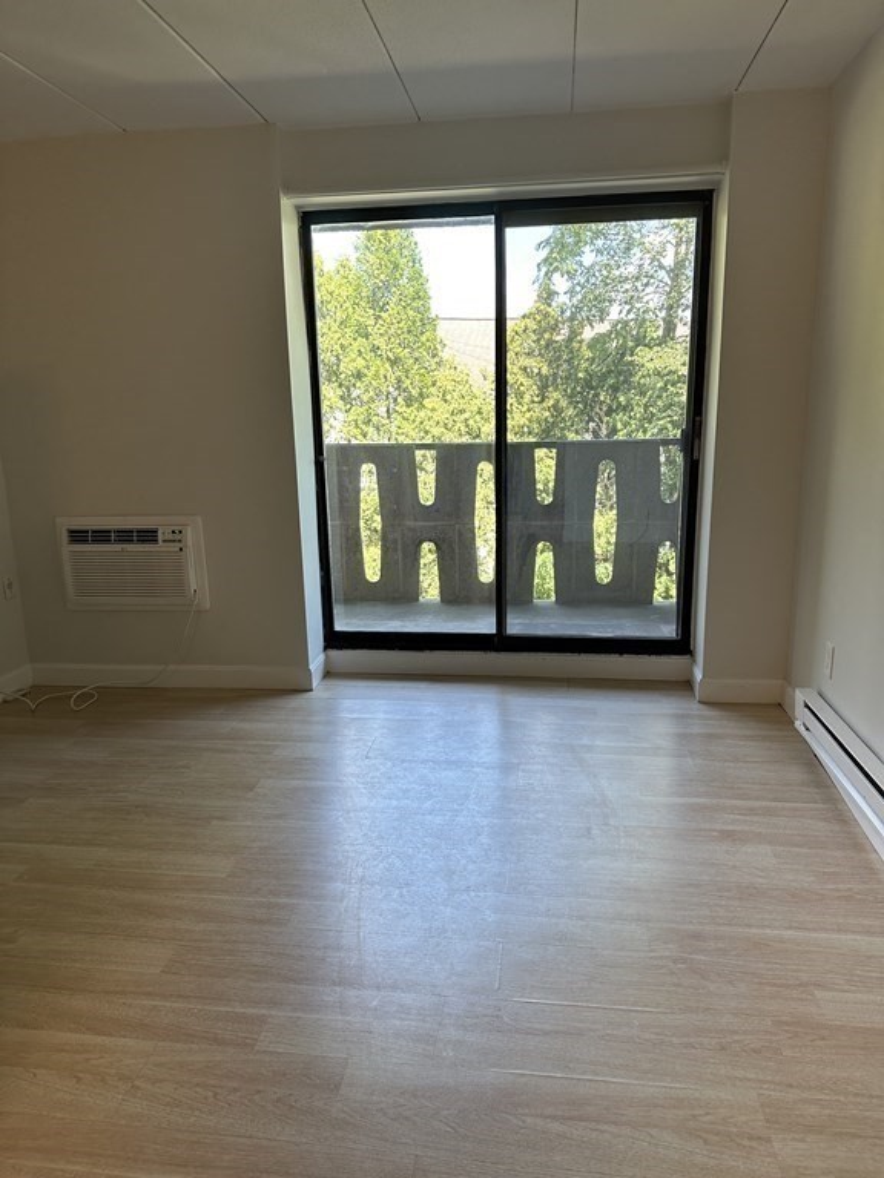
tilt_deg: -13.3
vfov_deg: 71.6
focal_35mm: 24
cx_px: 442
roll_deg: +2.5
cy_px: 589
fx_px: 817
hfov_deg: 56.8
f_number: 1.78
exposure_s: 1/161
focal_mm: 6.86
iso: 100
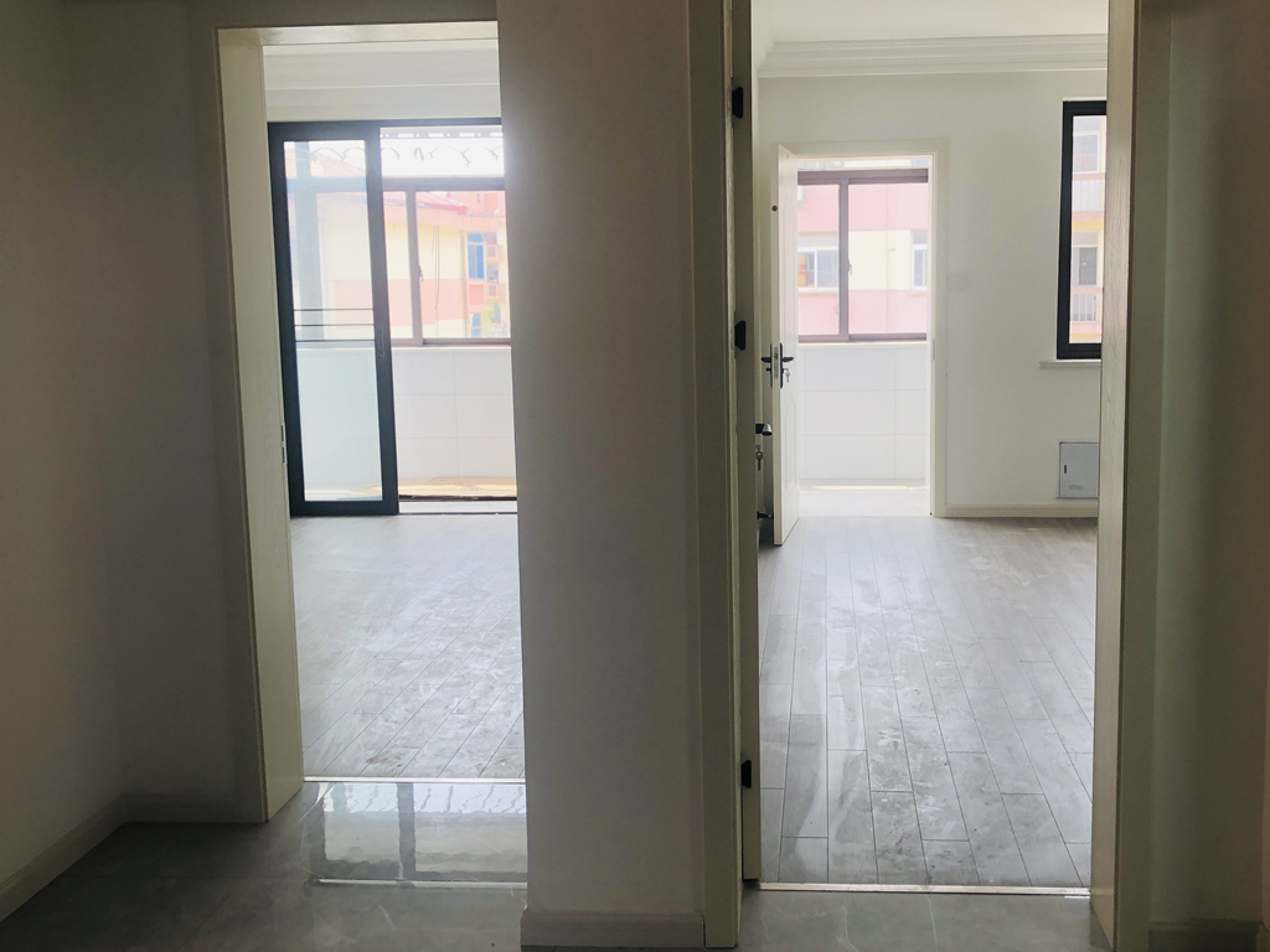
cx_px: 723
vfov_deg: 40.7
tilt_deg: -7.0
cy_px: 449
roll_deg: +0.7
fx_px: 1284
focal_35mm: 35
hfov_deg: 52.5
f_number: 1.8
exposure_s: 1/120
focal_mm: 4
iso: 32
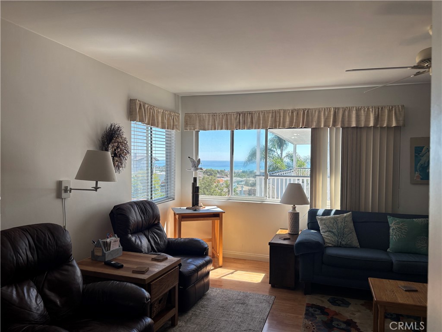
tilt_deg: -1.6
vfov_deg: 53.1
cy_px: 166
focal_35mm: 26
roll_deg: -1.0
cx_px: 221
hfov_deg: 67.3
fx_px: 332
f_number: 1.6
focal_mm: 5.96
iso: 50
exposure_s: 1/442
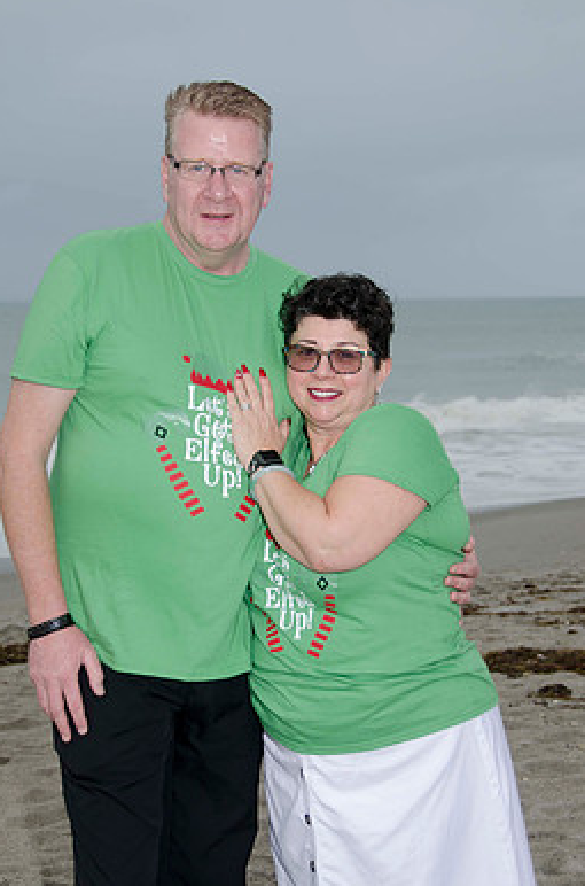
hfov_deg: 17.6
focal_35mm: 77
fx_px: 1889
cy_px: 452
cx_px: 257
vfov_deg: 26.4
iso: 100
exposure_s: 1/50
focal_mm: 44
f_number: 5.6
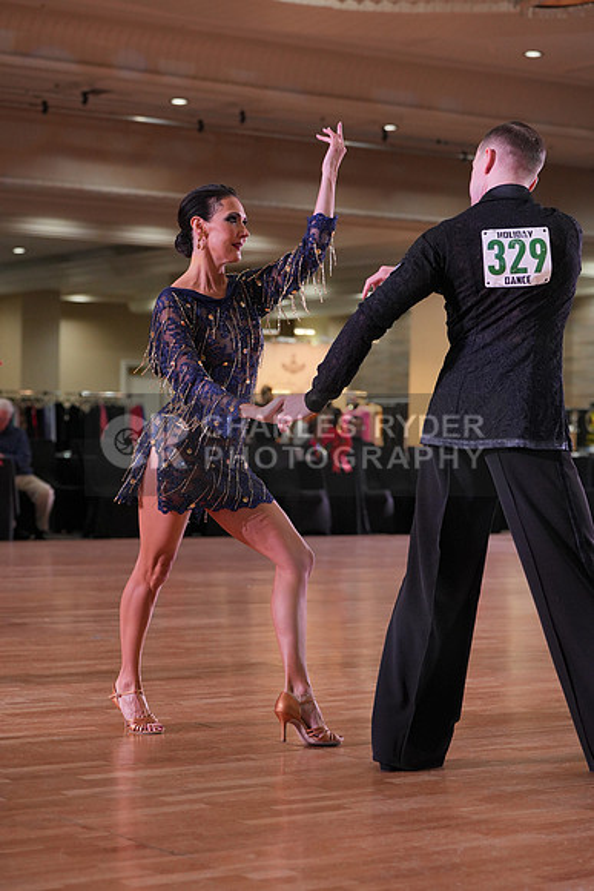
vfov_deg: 25.4
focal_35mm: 80
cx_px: 297
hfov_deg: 17.1
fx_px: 1979
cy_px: 446
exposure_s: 1/500
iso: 1600
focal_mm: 80
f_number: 4
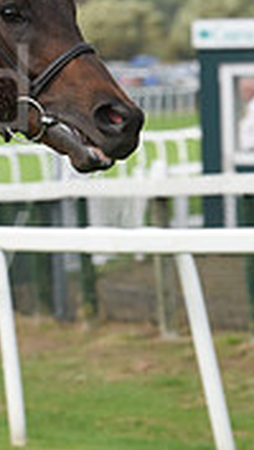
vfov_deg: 3.7
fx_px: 6957
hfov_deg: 2.1
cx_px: -295
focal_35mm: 583
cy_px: 113
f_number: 6.3
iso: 400
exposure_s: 1/1000
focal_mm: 170
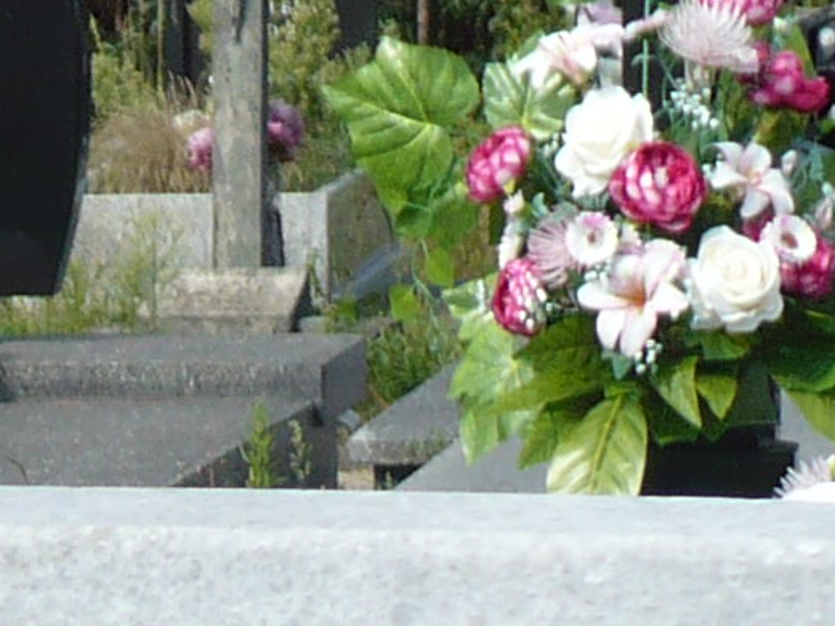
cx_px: -59
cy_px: 1766
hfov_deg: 9.0
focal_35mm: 218
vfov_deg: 6.3
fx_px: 5260
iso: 100
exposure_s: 1/1000
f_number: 2.8
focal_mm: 6.1
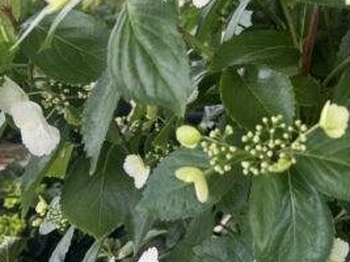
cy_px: 67
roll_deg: +4.0
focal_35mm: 54
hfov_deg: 31.9
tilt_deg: -27.7
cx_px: 375
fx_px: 546
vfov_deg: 26.7
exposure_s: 1/154
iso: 64
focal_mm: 6.76
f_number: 1.78
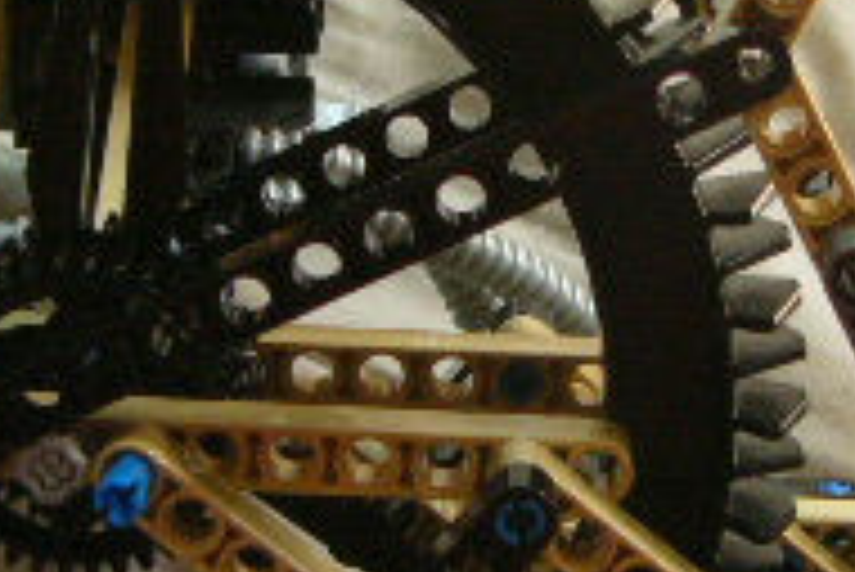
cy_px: 257
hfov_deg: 16.2
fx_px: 2995
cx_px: 508
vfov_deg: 10.9
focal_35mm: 126
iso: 200
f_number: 2.8
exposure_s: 1/40
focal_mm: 6
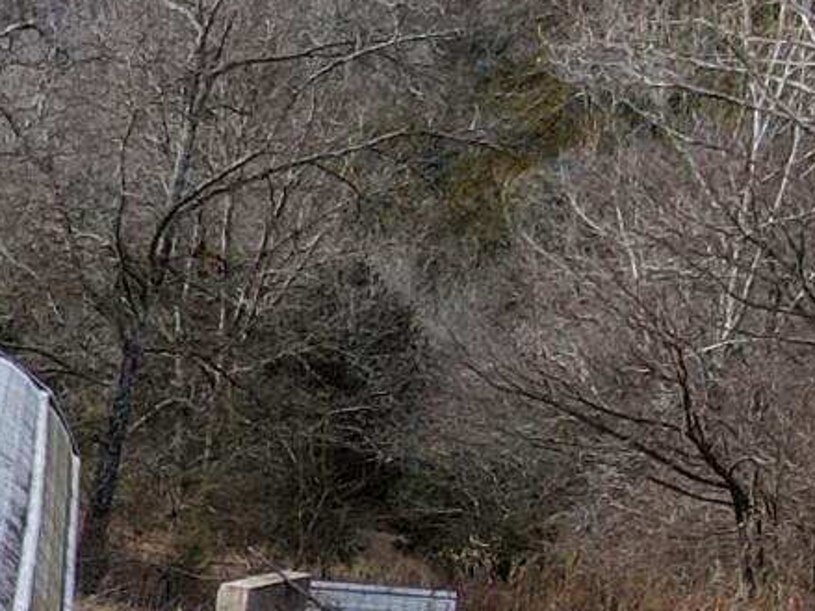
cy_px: 1051
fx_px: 3860
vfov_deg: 8.7
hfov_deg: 9.2
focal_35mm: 164
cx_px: -1738
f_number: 2.8
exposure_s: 1/320
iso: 100
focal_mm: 4.5
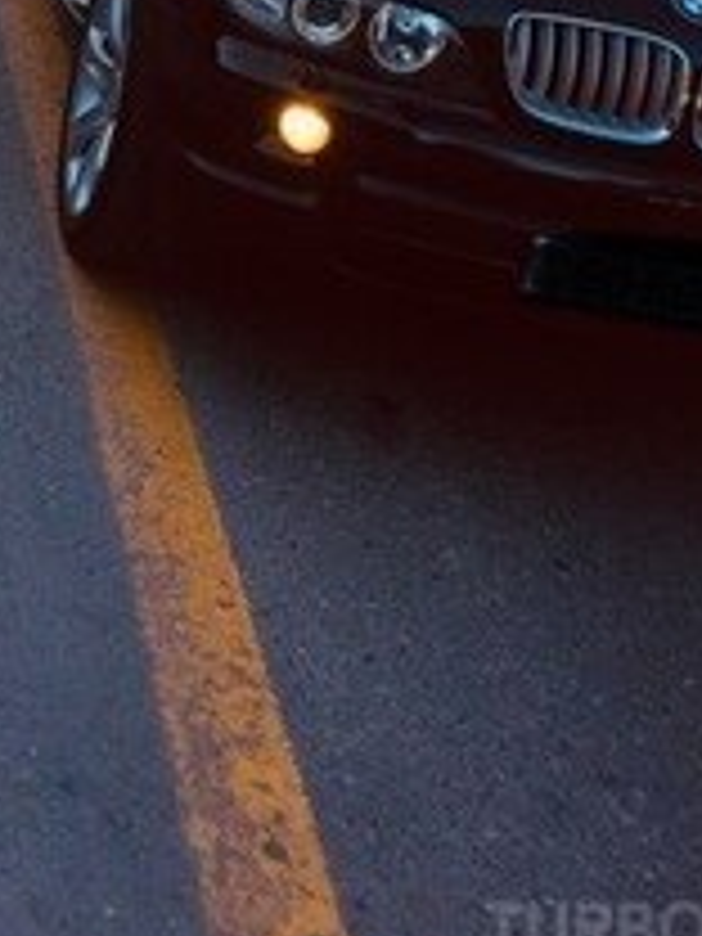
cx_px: 9
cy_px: -108
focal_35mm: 69
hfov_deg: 20.7
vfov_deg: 25.9
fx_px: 1866
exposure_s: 1/476
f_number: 2.2
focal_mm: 4.15
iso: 32
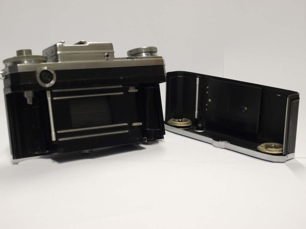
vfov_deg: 24.4
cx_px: 153
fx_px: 530
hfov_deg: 32.2
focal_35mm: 60
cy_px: 114
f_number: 5.6
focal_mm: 30
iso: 400
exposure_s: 1/25
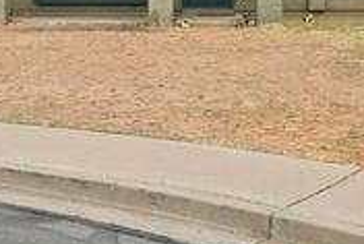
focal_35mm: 85
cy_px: -44
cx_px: 139
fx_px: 861
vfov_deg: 15.6
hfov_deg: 23.8
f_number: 8
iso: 100
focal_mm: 30
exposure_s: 1/400
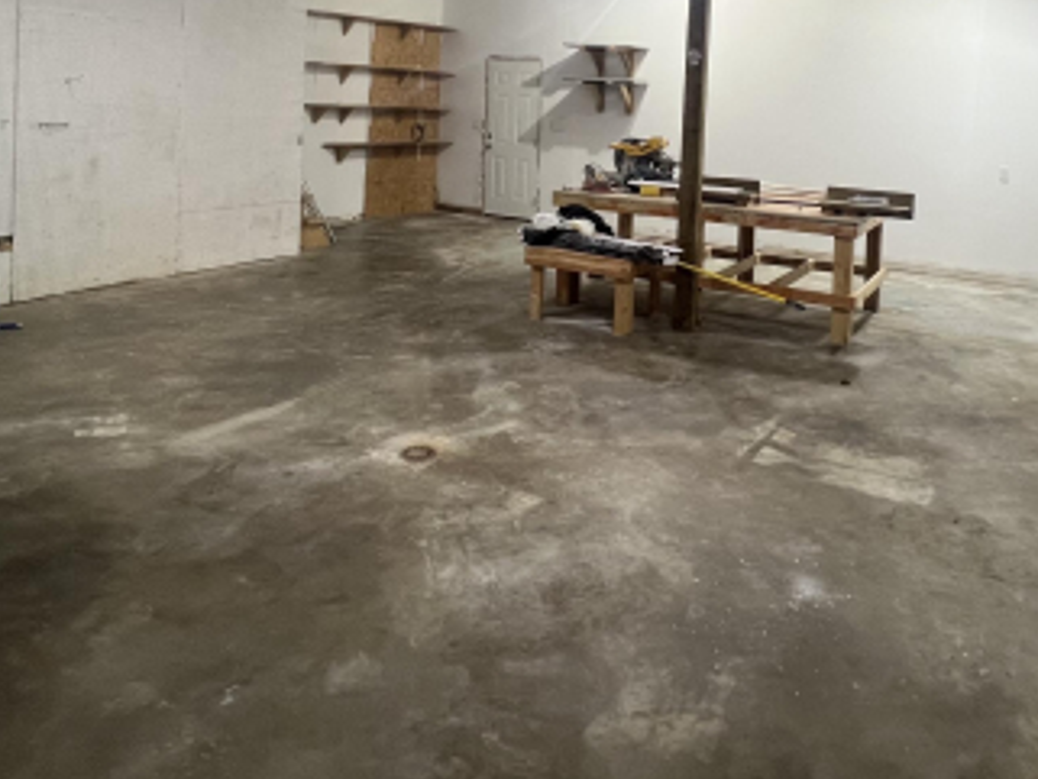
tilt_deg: -1.2
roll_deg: -1.5
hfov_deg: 64.5
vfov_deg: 47.3
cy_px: 110
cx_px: 635
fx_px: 810
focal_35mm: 27
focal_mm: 1.57
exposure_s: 1/78
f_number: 1.8
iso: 250
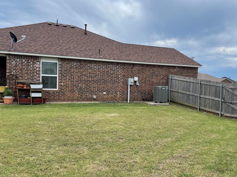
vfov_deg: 41.7
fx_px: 233
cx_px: 121
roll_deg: -1.5
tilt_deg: -2.1
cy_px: 97
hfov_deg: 54.0
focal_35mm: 34
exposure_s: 1/2174
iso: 32
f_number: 1.6
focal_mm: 4.2
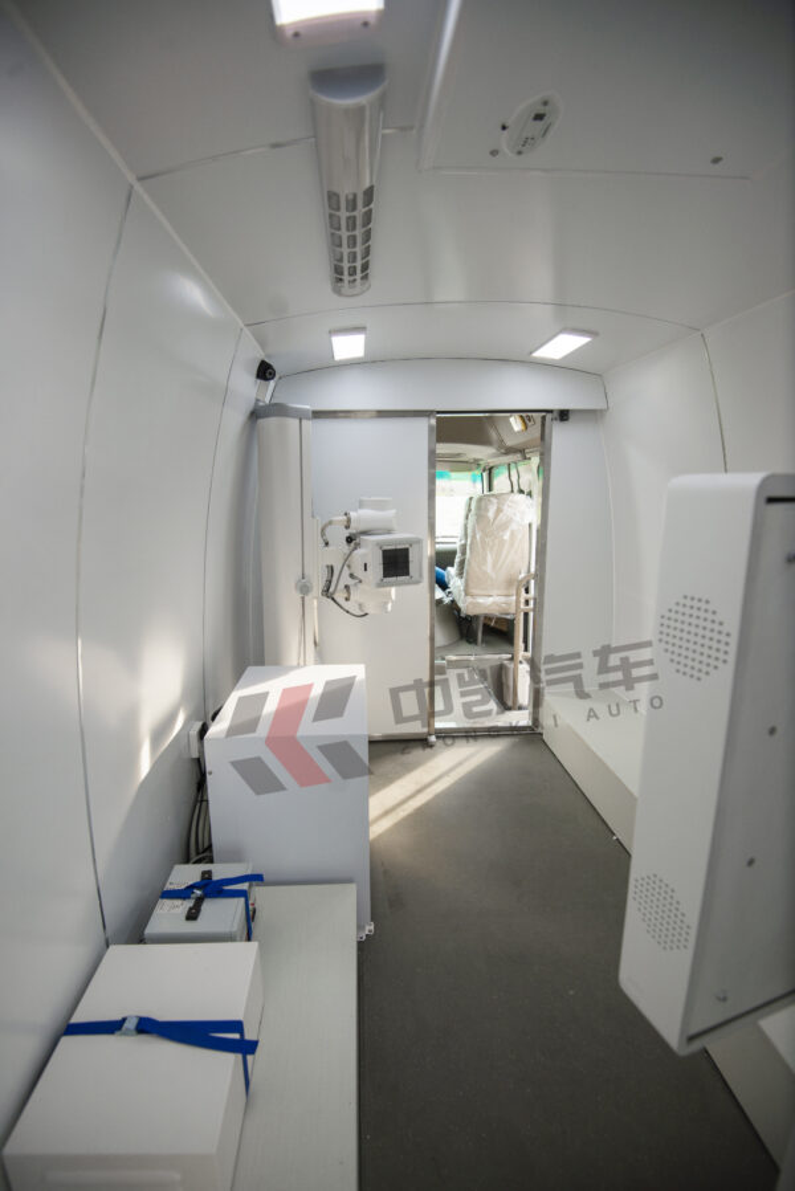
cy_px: 596
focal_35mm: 16
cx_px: 398
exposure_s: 1/250
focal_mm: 16
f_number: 4
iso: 100
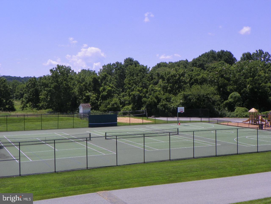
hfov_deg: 39.7
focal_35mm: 48
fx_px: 376
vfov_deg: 30.3
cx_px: 136
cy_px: 102
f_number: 5
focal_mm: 8.5
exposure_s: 1/500
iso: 64
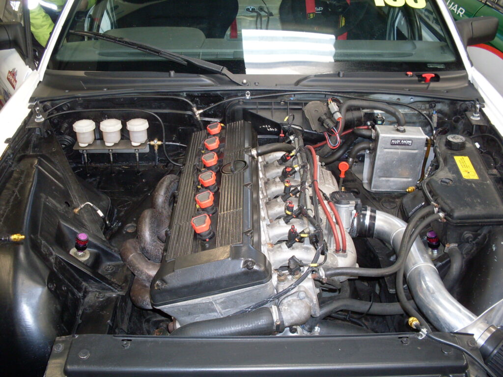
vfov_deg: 37.7
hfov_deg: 49.0
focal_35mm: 38
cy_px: 188
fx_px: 552
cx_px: 252
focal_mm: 6.3
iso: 100
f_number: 2.8
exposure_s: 1/45
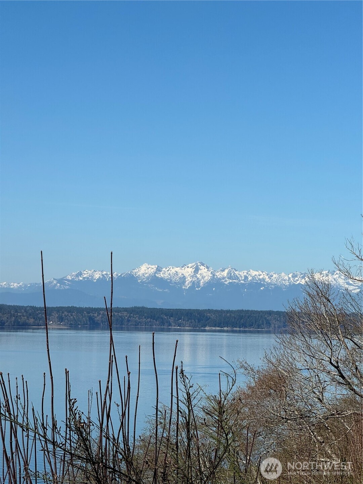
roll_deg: -0.7
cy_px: 242
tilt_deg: +2.7
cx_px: 182
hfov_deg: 12.3
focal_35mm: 120
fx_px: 1678
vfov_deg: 16.4
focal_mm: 15.66
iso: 50
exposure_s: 1/2817
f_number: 2.8
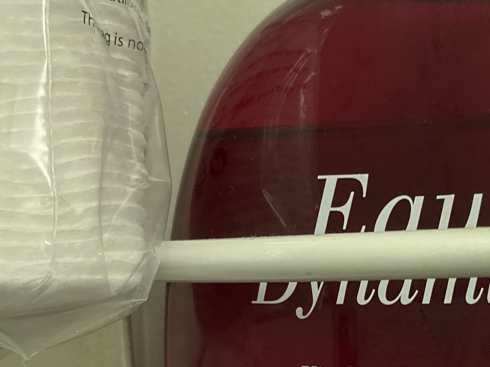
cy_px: 247
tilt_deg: -3.5
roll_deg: +2.9
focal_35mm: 95
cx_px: 501
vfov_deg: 15.5
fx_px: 1345
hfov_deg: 20.0
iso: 80
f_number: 1.8
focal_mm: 3.99
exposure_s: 1/89
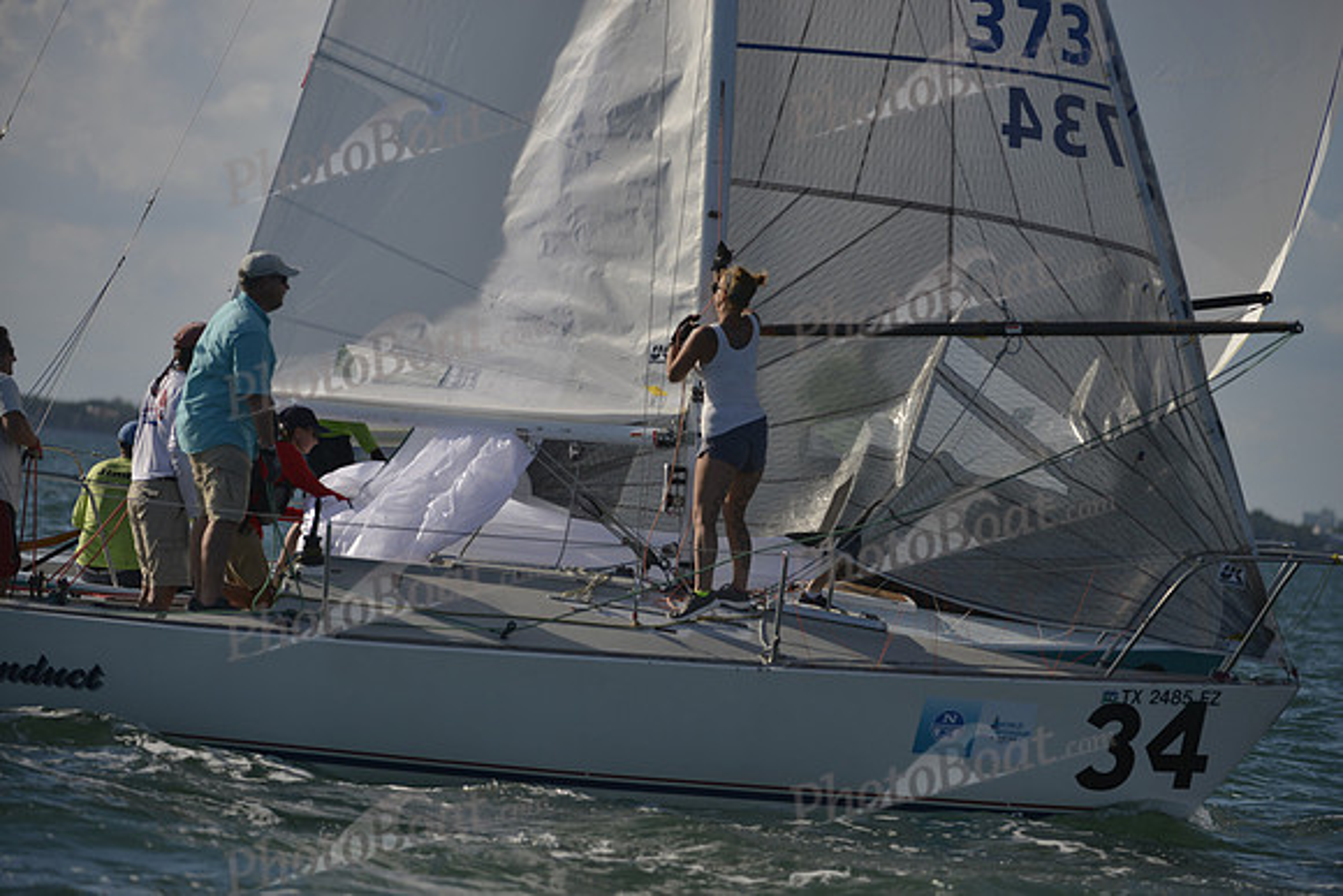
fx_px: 8209
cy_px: 448
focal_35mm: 220
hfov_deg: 9.4
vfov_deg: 6.2
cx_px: 672
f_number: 4
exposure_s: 1/6400
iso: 200
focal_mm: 220
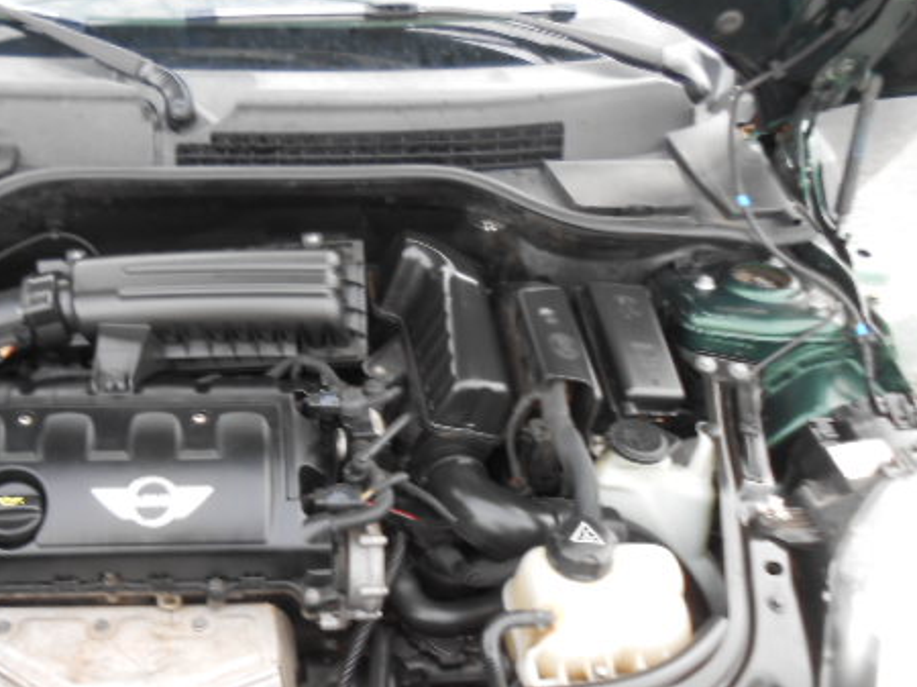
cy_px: 428
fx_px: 980
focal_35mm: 37
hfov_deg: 48.9
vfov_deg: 38.4
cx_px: 271
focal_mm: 4.6
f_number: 3.5
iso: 80
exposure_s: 1/30
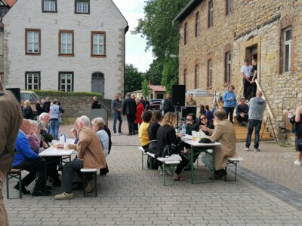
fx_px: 427
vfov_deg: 29.7
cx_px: 151
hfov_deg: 38.9
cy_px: 113
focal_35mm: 49
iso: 50
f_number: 1.8
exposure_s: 1/522
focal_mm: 4.75
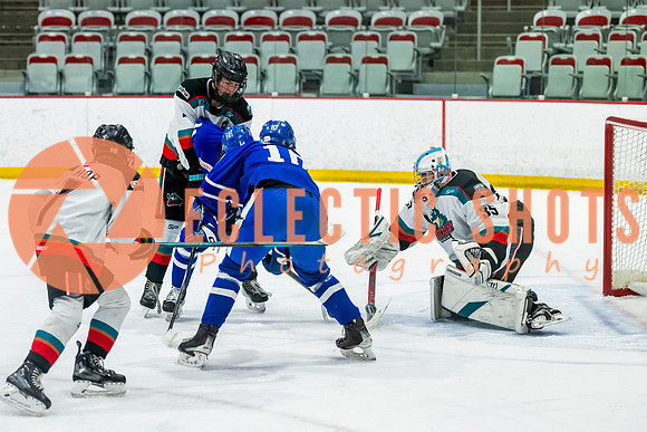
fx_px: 2388
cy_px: 207
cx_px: 258
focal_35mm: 133
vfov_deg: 10.3
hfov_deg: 15.4
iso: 1600
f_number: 3.2
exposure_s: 1/1000
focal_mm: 85
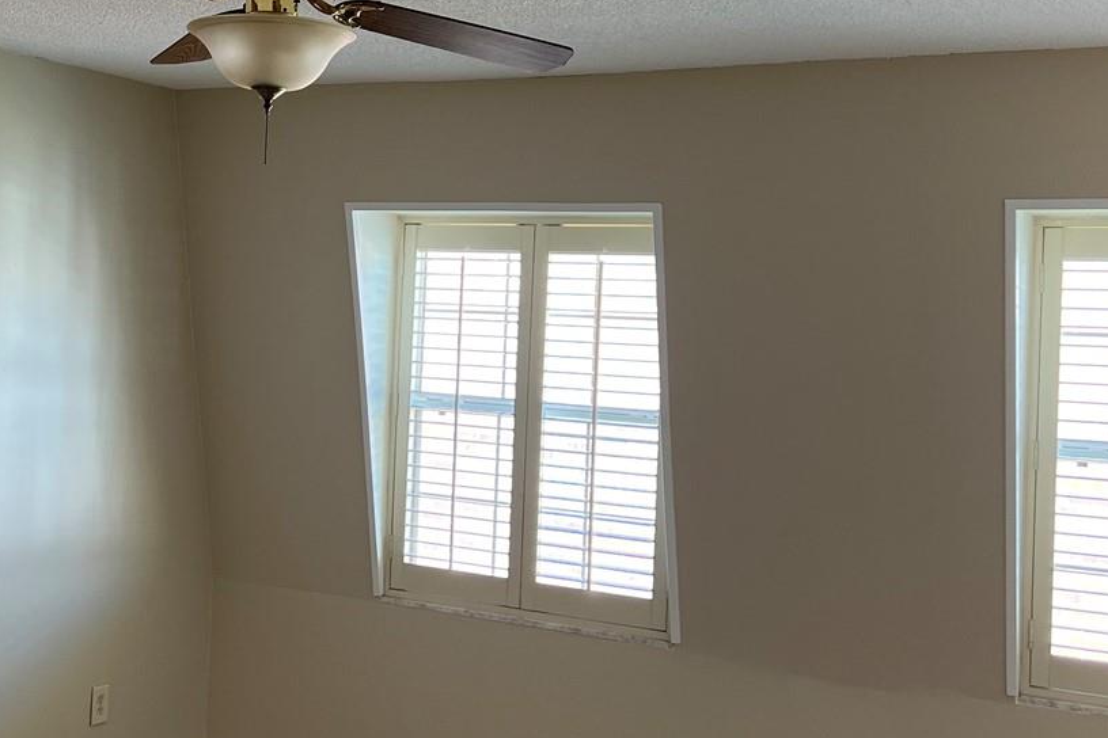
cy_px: 307
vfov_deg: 25.5
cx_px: 299
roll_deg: -3.0
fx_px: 1631
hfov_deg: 36.8
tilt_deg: -1.0
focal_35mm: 53
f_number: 1.5
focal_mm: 5.7
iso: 80
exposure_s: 1/60
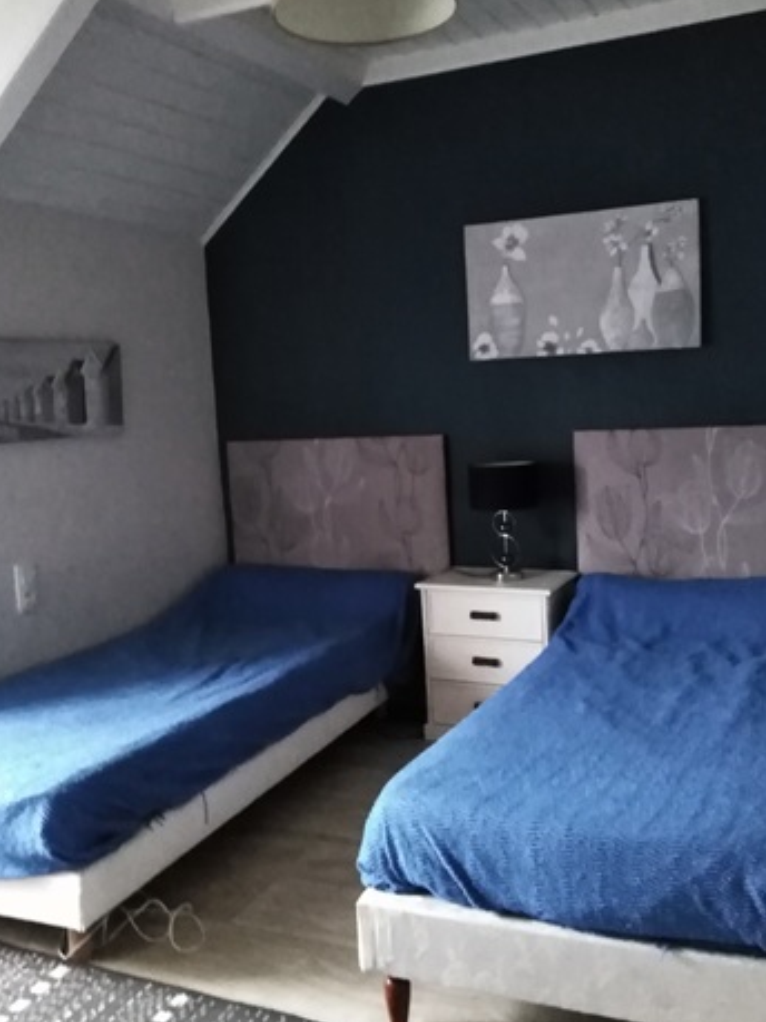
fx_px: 1004
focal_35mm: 34
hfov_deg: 41.7
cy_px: 476
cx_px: 416
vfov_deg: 53.9
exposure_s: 1/12.4
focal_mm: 3.46
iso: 2755
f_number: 2.2
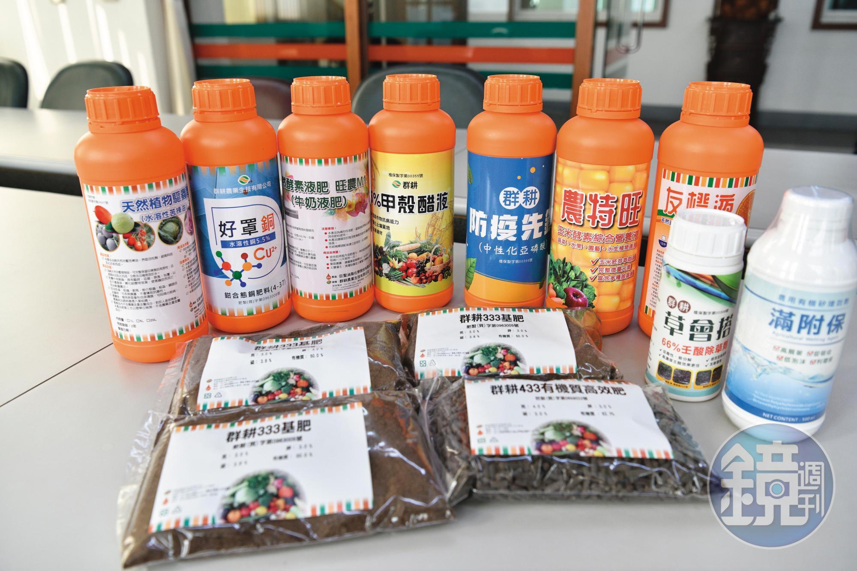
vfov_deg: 45.0
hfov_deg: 63.7
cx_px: 428
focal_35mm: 29
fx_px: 690
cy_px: 286
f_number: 4.8
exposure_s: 1/180
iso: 800
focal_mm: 29
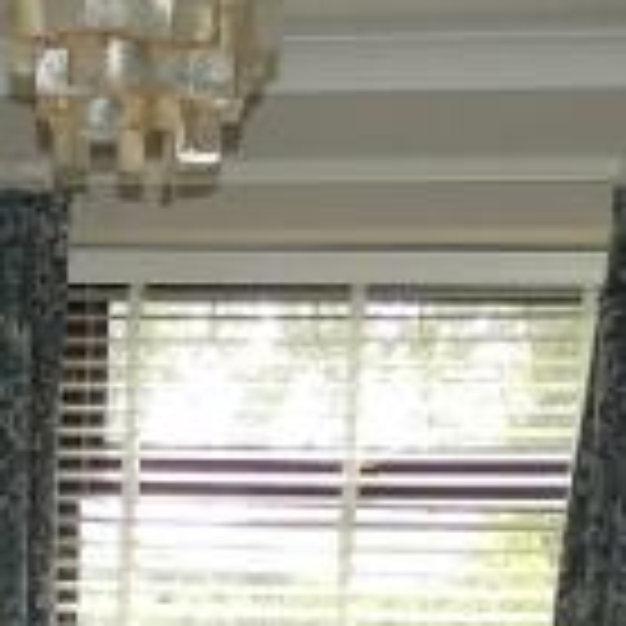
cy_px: 1252
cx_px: -5
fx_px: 2660
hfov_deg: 13.2
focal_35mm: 130
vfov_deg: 12.0
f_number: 2.8
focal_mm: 3.6
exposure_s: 1/60
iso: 160
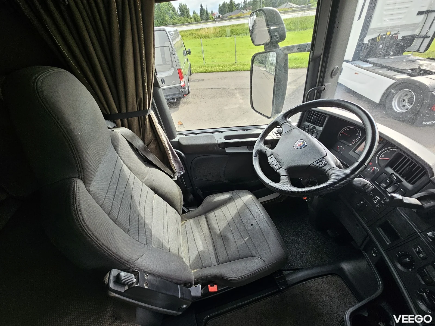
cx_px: 218
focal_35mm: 13
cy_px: 163
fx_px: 163
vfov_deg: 89.9
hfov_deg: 106.2
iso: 80
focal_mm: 2.2
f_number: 2.2
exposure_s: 1/217
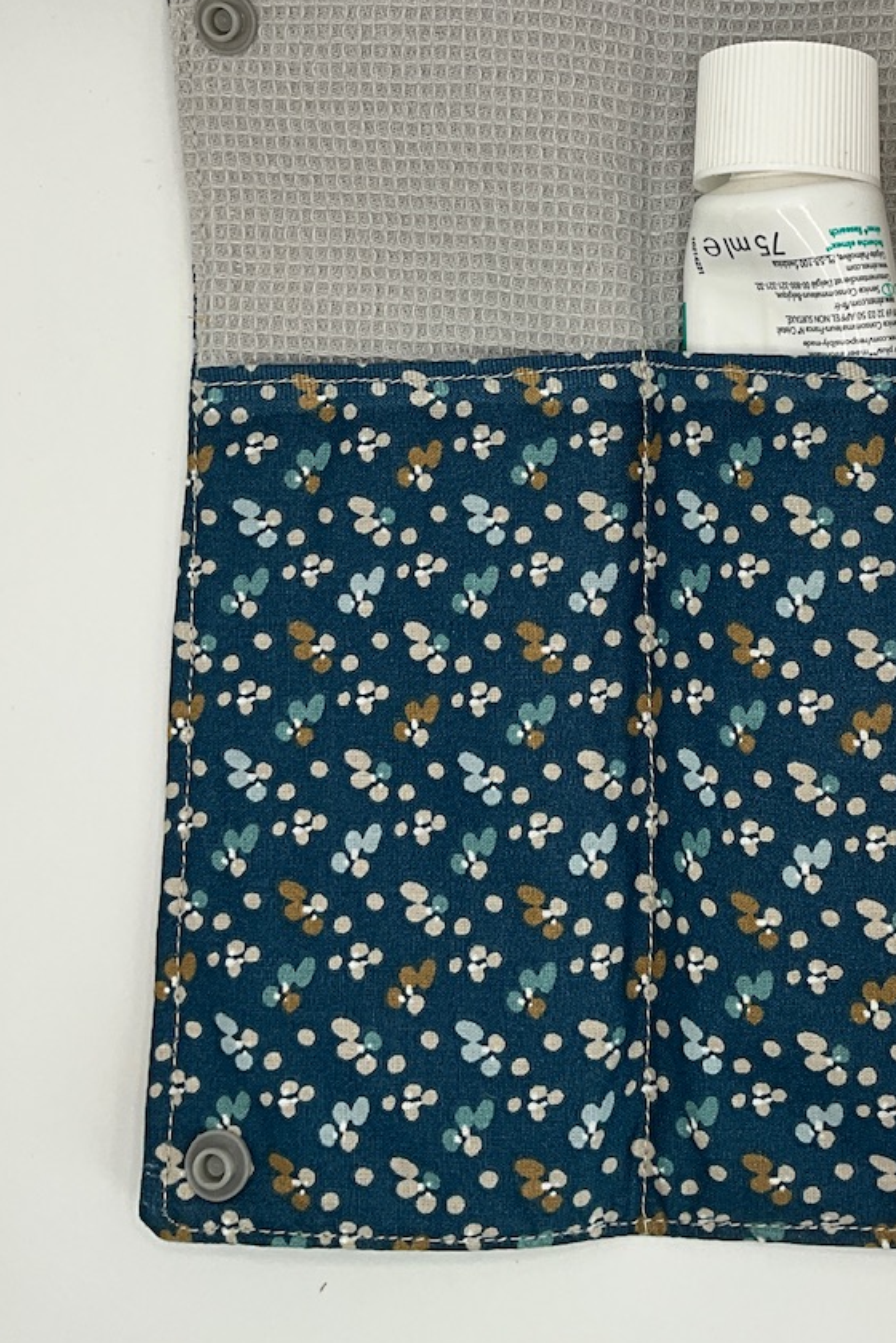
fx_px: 1716
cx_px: 712
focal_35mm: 46
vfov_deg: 41.6
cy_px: 354
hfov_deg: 28.7
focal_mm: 3
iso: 25
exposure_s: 1/269
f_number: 1.8
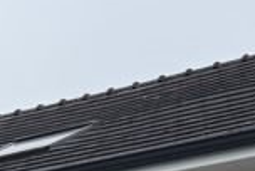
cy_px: 414
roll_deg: +0.6
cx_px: 79
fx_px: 930
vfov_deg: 9.4
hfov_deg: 15.6
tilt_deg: +3.6
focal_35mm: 131
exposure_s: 1/2801
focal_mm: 6.76
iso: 80
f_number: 1.78
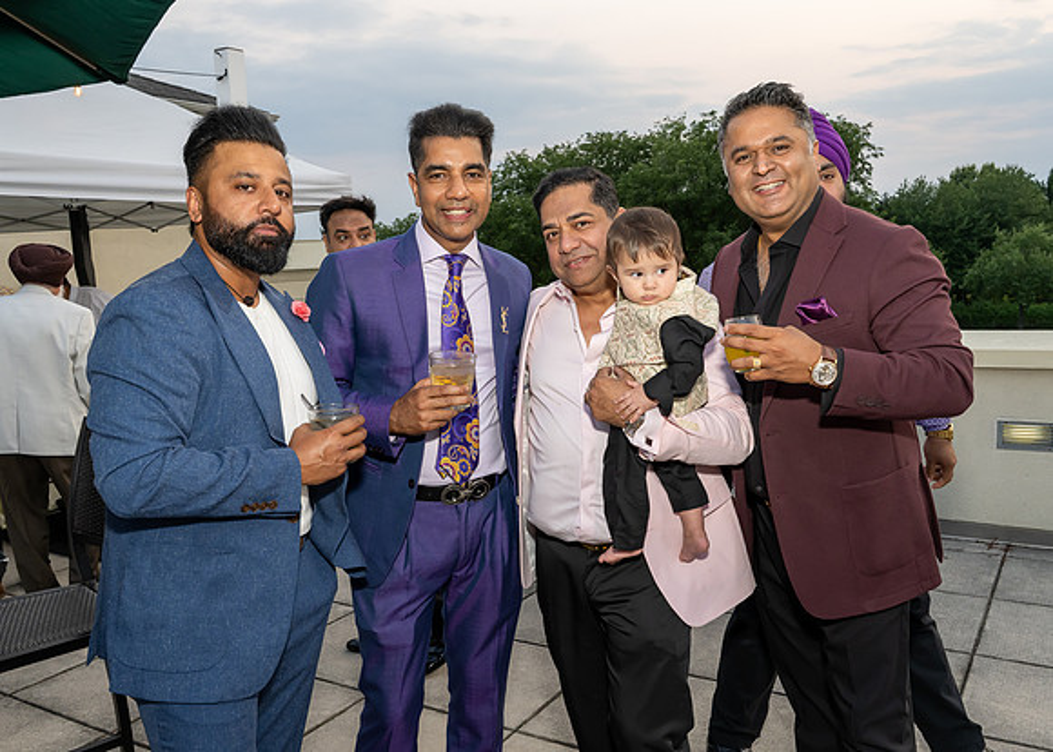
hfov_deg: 60.2
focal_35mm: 30
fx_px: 907
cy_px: 386
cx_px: 567
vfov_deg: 45.0
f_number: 8
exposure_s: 1/250
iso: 640
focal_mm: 24
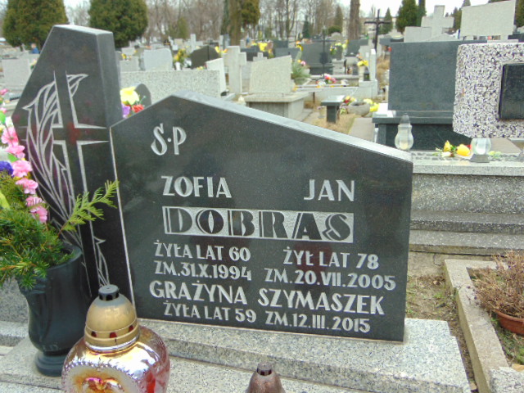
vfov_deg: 42.9
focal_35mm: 33
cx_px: 262
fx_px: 500
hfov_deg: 55.4
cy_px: 196
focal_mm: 5.8
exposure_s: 1/250
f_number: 3.2
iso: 80
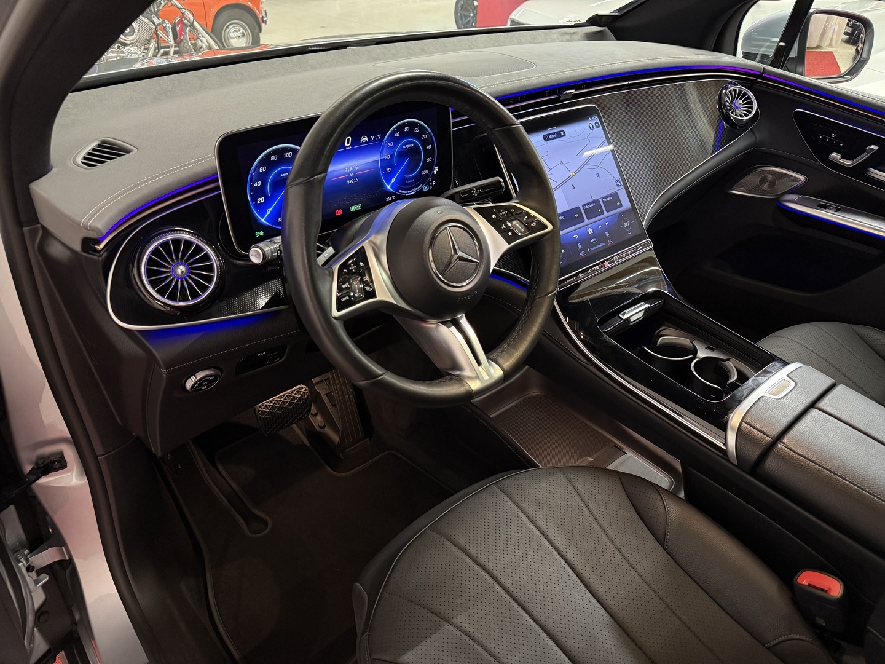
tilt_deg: -33.2
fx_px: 614
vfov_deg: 56.8
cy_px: 332
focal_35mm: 24
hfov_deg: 71.6
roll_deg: -0.8
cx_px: 442
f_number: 1.78
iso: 320
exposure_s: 1/50
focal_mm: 6.76
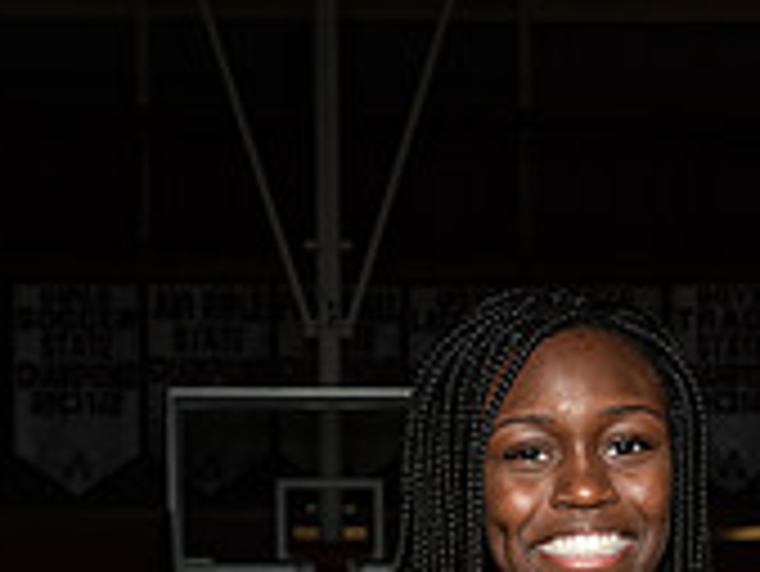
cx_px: 571
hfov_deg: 11.0
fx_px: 3933
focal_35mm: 179
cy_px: 865
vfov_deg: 8.1
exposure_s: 1/200
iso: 320
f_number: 14
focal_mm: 70
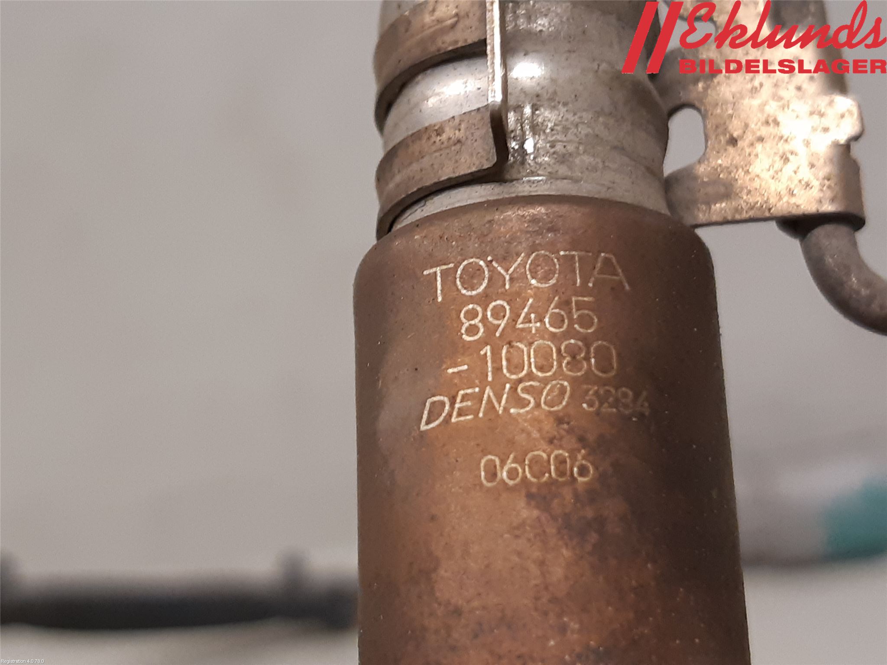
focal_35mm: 26
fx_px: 666
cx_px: 444
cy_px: 332
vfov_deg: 53.1
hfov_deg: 67.3
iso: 200
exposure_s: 1/50
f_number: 1.7
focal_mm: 3.93
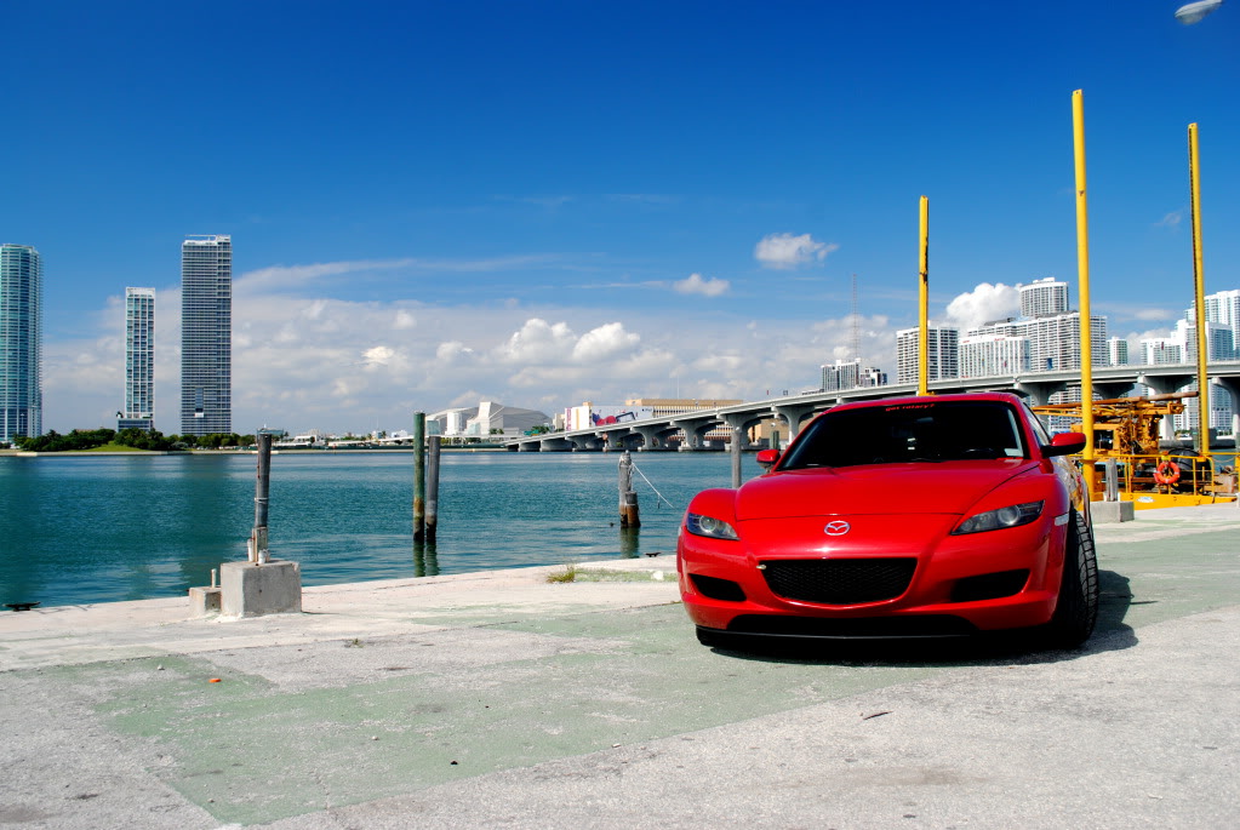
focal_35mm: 33
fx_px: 1138
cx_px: 620
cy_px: 415
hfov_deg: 57.2
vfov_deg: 40.1
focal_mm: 22
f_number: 7.1
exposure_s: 1/200
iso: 100
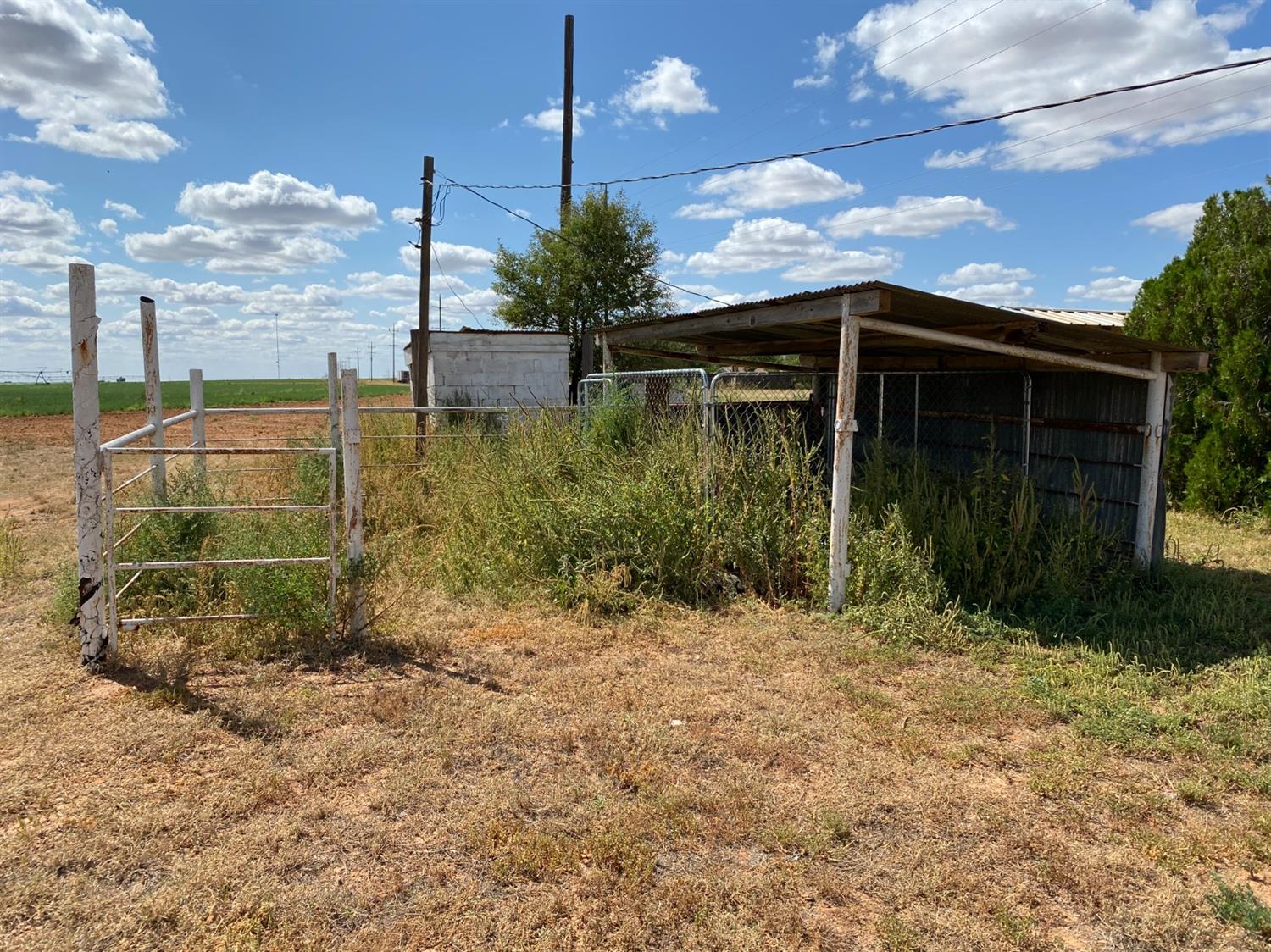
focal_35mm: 26
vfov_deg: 53.0
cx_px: 636
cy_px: 476
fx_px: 954
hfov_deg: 67.3
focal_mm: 4.25
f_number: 1.8
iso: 32
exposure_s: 1/3731
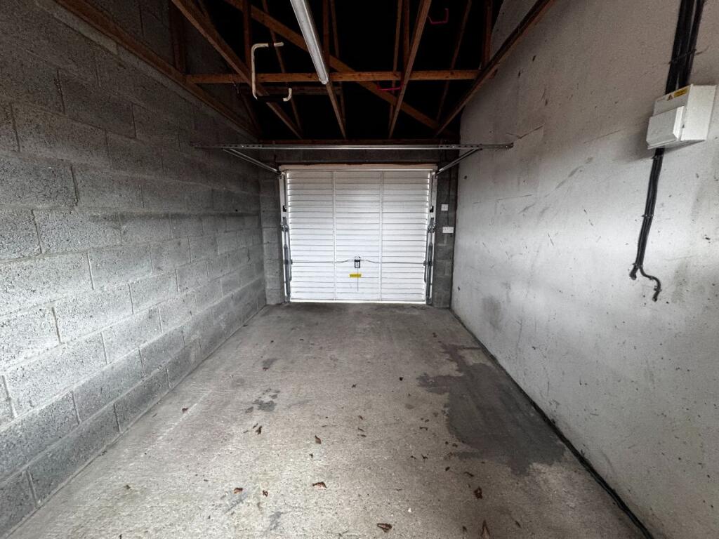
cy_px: 270
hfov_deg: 102.1
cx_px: 360
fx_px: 291
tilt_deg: -10.3
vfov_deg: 85.7
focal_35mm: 14
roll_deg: +0.3
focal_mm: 2.22
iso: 500
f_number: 2.2
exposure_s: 1/60
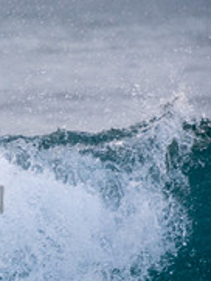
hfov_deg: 0.9
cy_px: 178
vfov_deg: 1.2
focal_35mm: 1664
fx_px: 13508
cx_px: -160
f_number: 5.6
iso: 400
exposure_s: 1/400
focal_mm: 360
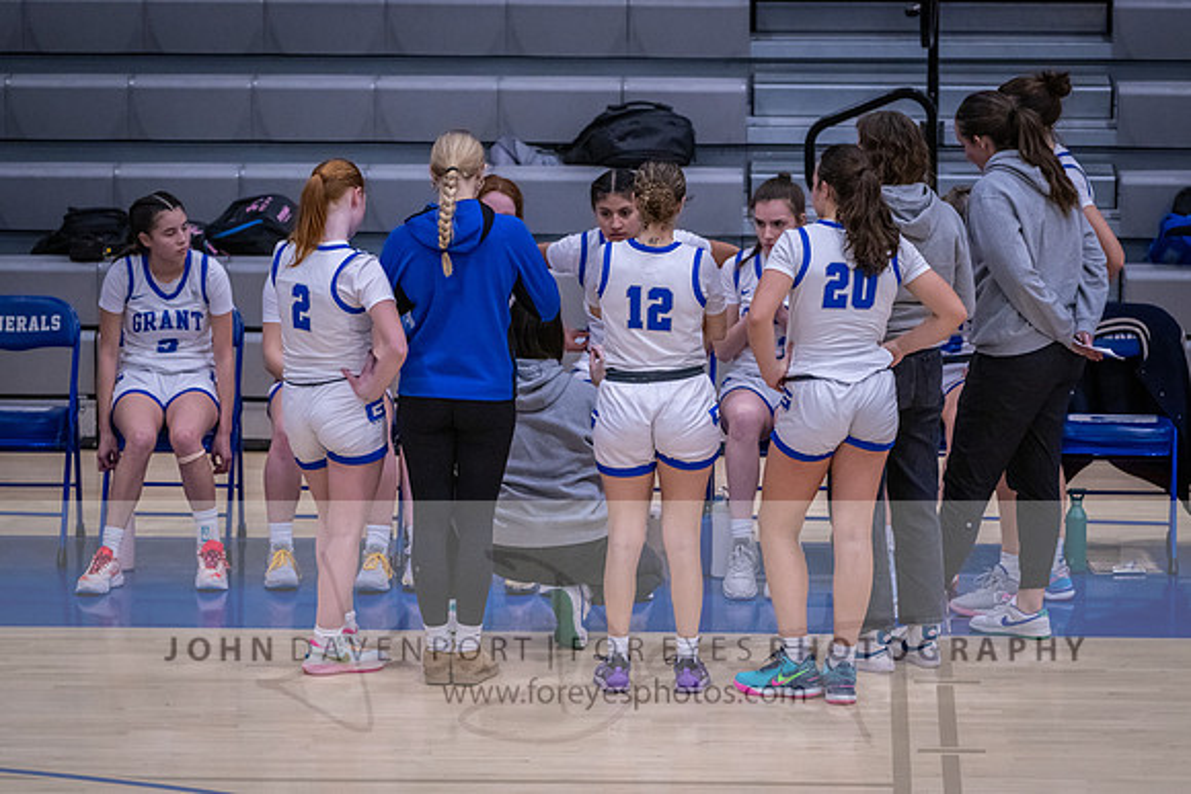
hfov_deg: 8.8
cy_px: 452
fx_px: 7704
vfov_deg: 5.9
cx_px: 648
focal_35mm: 233
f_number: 2.8
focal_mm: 200
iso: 4000
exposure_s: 1/1000
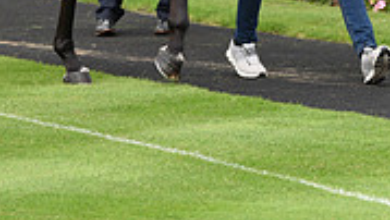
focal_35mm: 421
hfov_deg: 5.1
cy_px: -233
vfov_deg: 2.9
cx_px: 84
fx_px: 4357
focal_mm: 160
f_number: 5.6
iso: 640
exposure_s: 1/1250
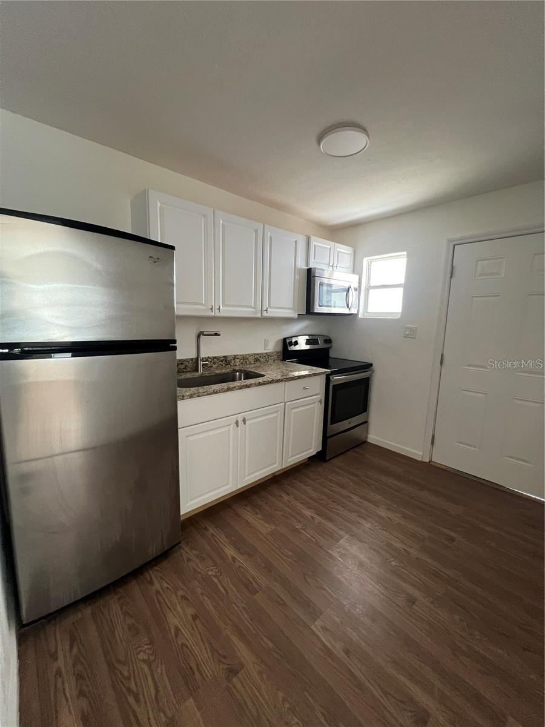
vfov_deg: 106.2
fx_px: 273
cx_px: 272
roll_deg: -1.0
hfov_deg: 89.9
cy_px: 364
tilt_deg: -7.5
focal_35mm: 13
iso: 400
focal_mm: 1.57
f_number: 1.8
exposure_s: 1/60
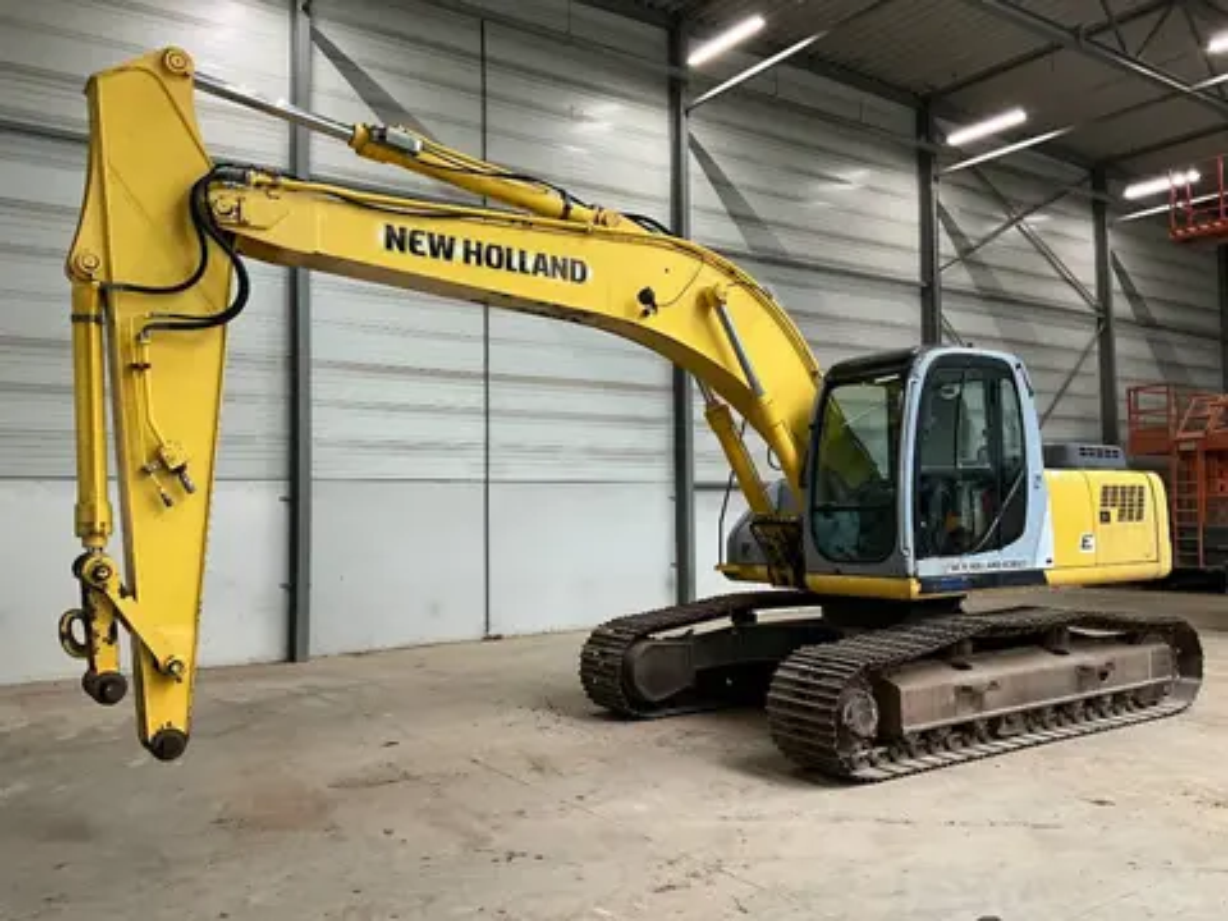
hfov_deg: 61.7
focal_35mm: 29
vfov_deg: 48.2
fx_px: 1029
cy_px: 460
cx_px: 614
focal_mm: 3
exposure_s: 1/60
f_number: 1.8
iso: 80
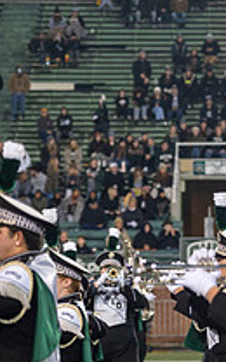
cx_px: 440
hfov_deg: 4.8
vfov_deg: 7.8
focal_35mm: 270
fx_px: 2661
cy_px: 303
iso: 1000
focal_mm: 95
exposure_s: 1/500
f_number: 2.8
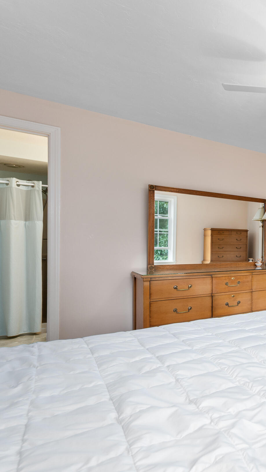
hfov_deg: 34.6
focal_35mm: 24
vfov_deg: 76.3
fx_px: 301
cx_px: 341
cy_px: 237
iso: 320
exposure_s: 1/6
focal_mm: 15
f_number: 8
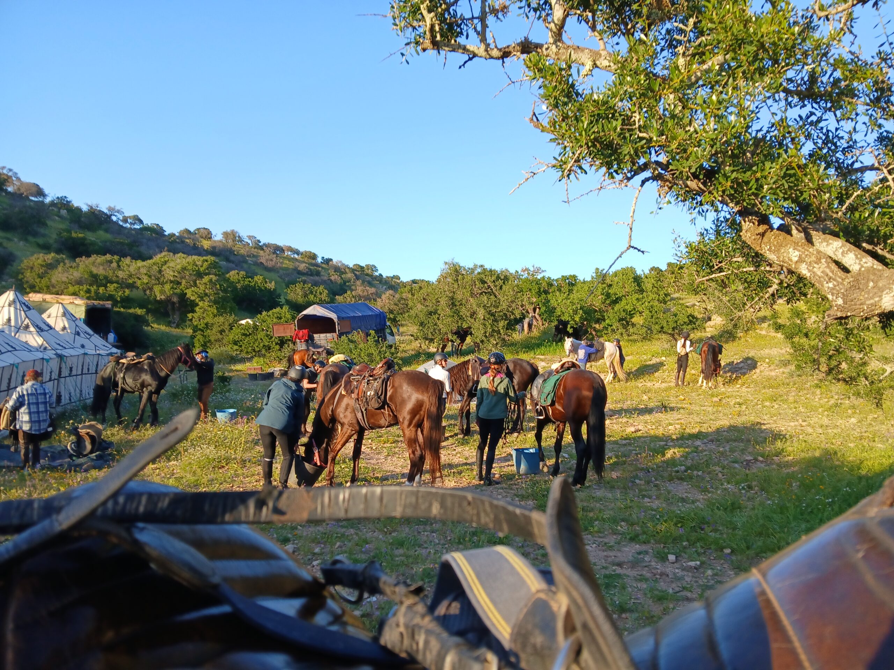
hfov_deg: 67.3
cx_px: 447
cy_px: 335
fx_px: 671
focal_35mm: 26
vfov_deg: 53.1
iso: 20
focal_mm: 3.98
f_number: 1.8
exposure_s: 1/172
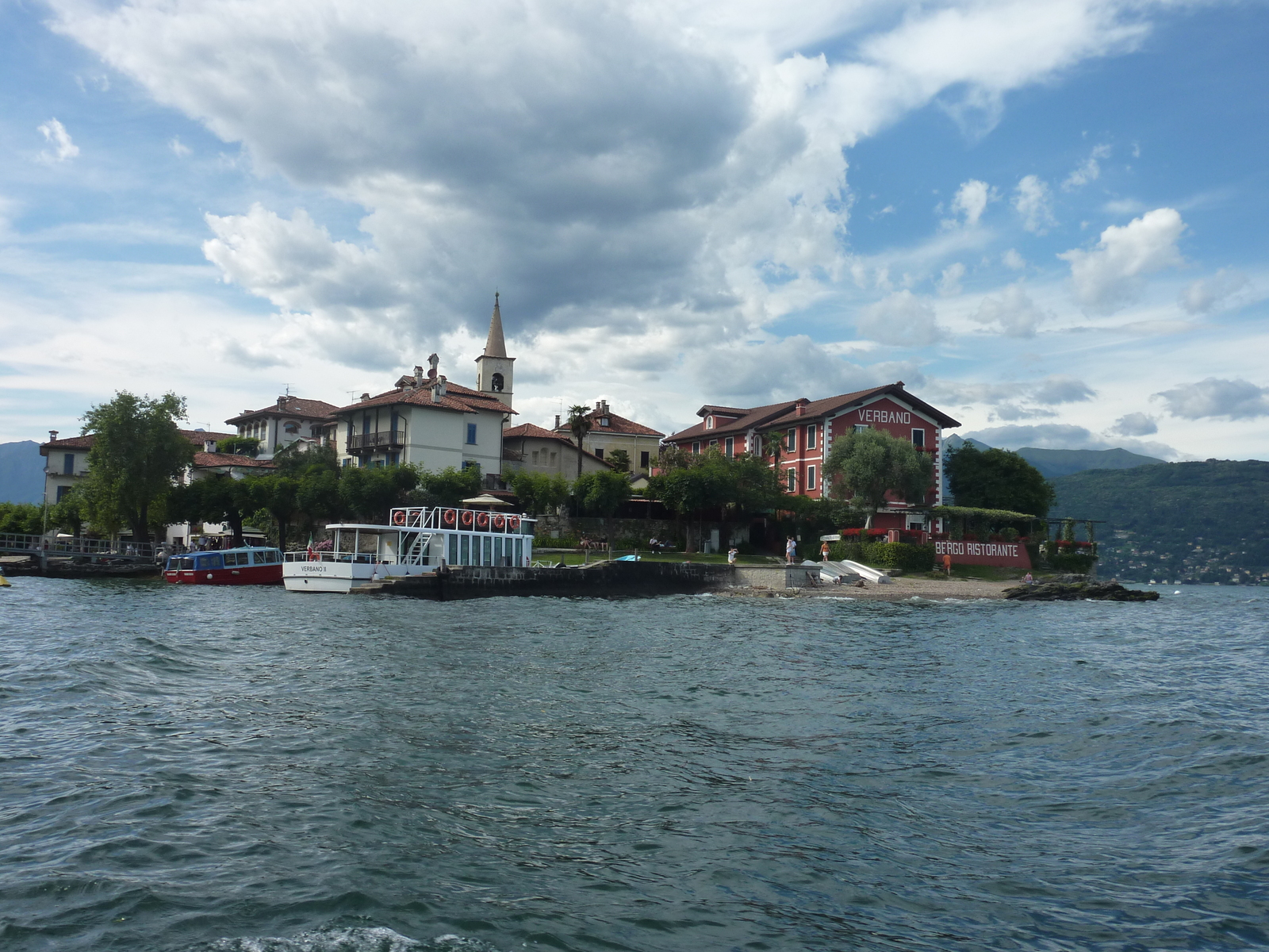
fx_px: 1100
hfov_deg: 60.0
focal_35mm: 30
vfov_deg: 46.8
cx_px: 634
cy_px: 476
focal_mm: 5
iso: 125
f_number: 5
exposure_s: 1/640
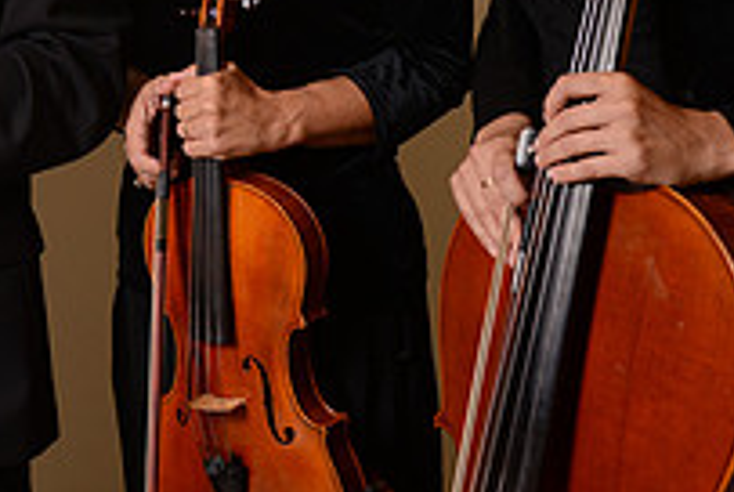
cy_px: -165
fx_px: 1981
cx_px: -4
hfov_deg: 20.3
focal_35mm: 97
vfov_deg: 13.6
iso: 320
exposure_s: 1/200
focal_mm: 34
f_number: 7.1
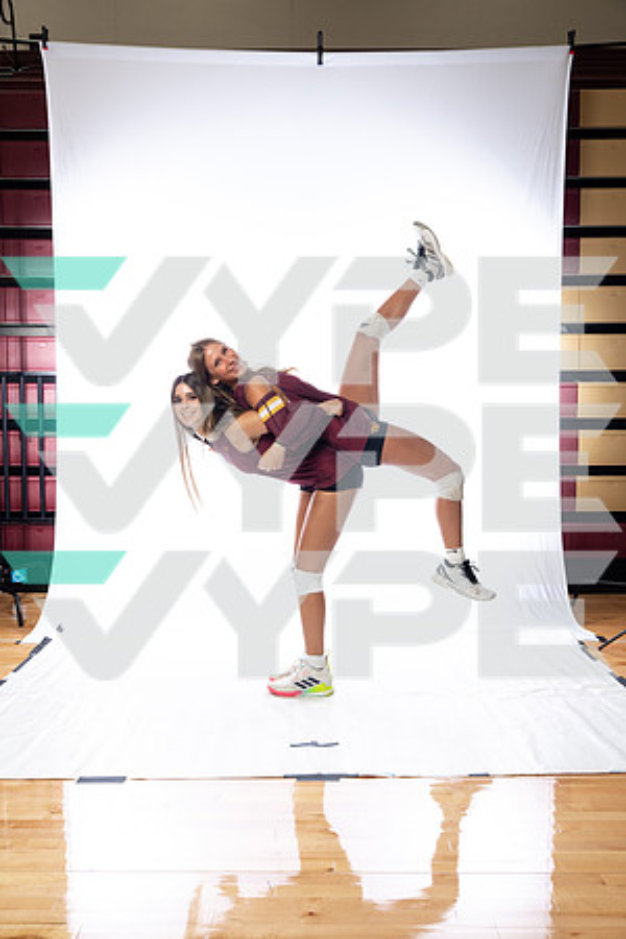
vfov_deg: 57.2
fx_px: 861
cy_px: 470
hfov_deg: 40.0
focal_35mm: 33
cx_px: 313
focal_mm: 33
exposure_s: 1/250
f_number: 5.6
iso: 640
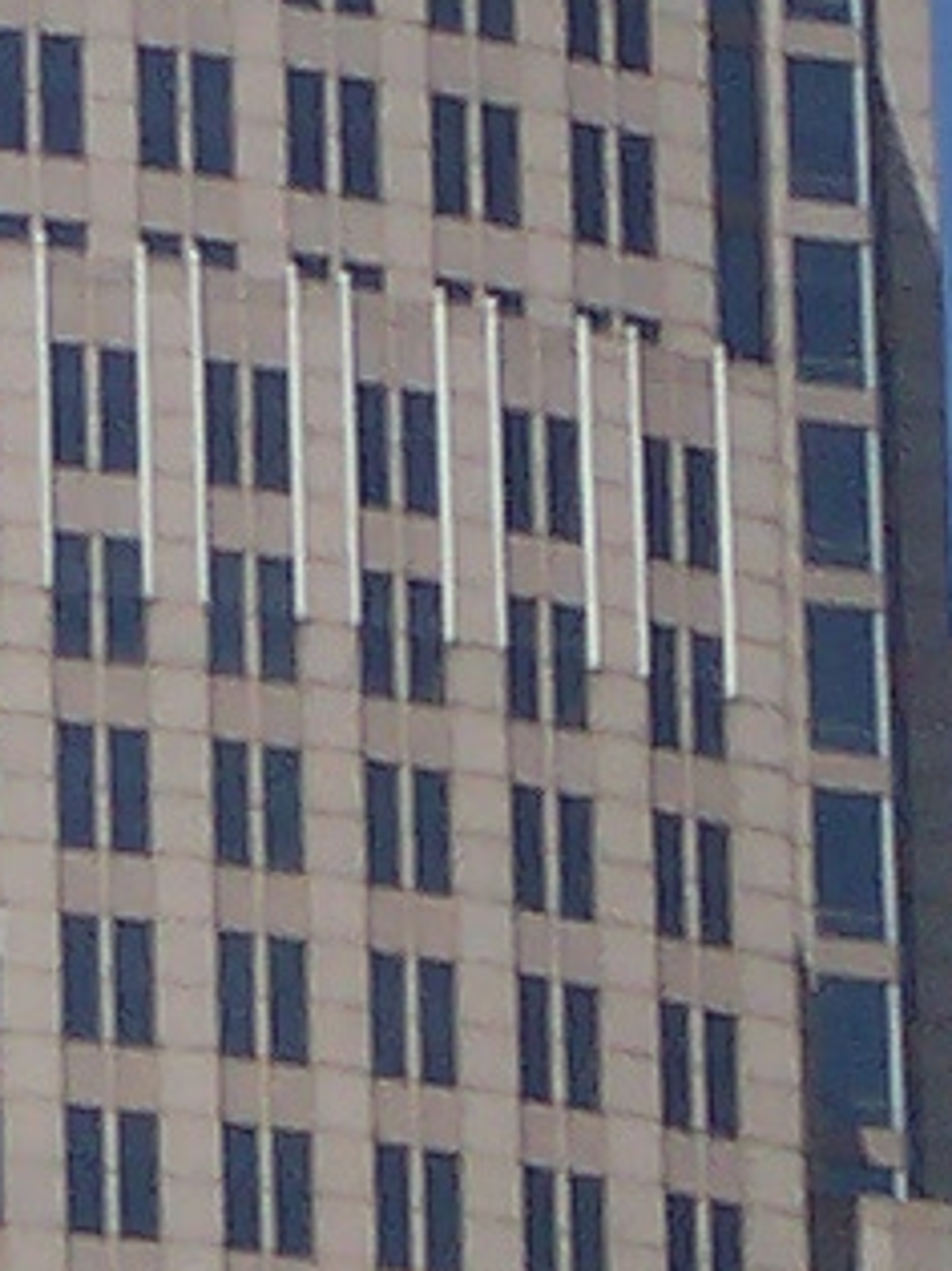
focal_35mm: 716
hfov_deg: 2.1
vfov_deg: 2.8
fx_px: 26273
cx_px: 52
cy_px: -24
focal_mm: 16.8
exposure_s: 1/350
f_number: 9.5
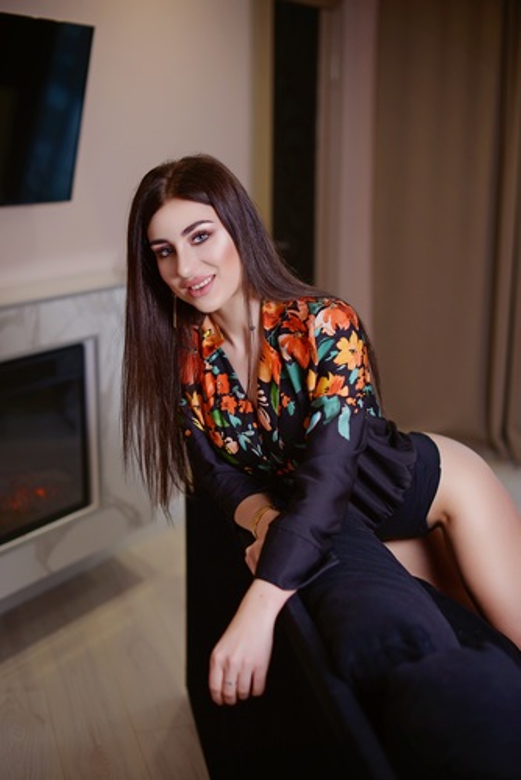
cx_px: 260
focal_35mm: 50
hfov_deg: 27.0
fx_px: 1084
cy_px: 390
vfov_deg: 39.6
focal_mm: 50
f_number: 2.2
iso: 80
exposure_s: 1/125
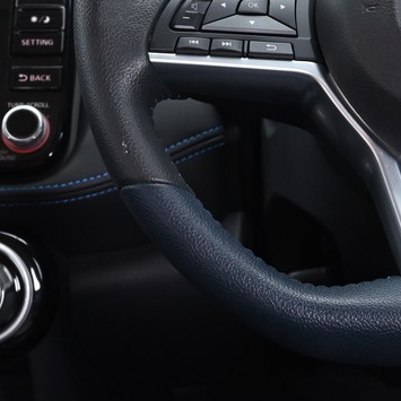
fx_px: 2071
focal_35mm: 158
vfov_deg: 11.0
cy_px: 27
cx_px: 467
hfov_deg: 10.9
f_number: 5.6
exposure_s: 1/45
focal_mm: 40
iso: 560
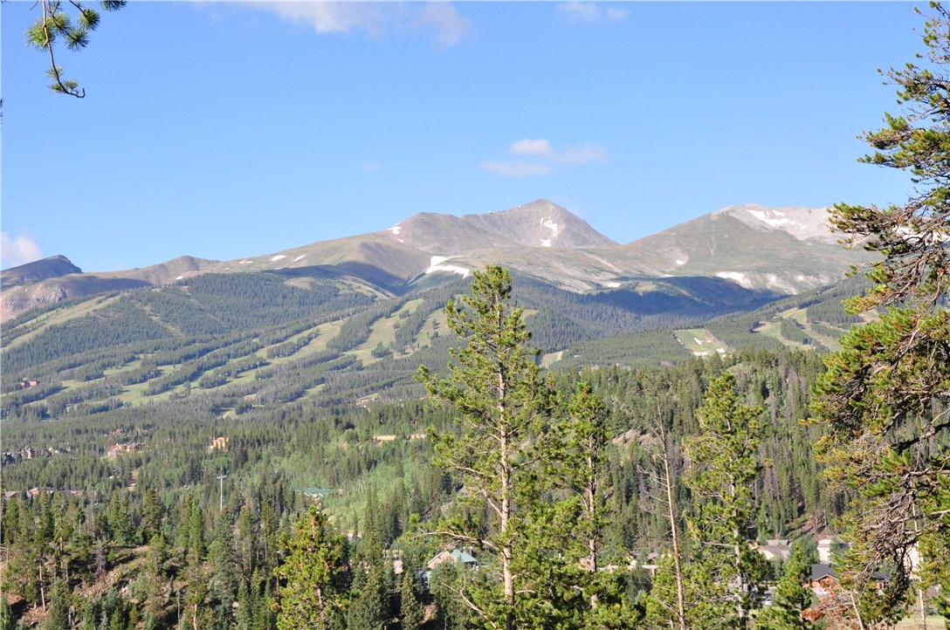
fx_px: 1897
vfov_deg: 18.9
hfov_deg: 28.1
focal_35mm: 72
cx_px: 475
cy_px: 315
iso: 800
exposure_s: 1/500
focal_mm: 48
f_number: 11
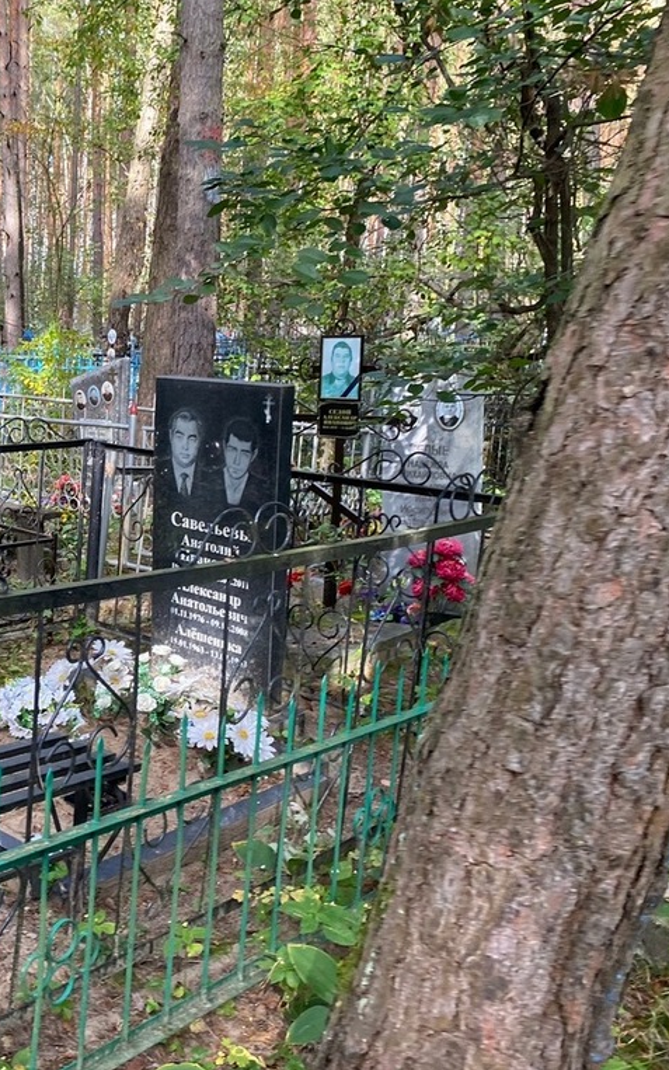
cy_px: 537
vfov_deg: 52.7
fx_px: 1079
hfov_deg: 31.9
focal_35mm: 37
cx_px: 6
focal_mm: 4.25
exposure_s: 1/121
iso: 80
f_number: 1.8
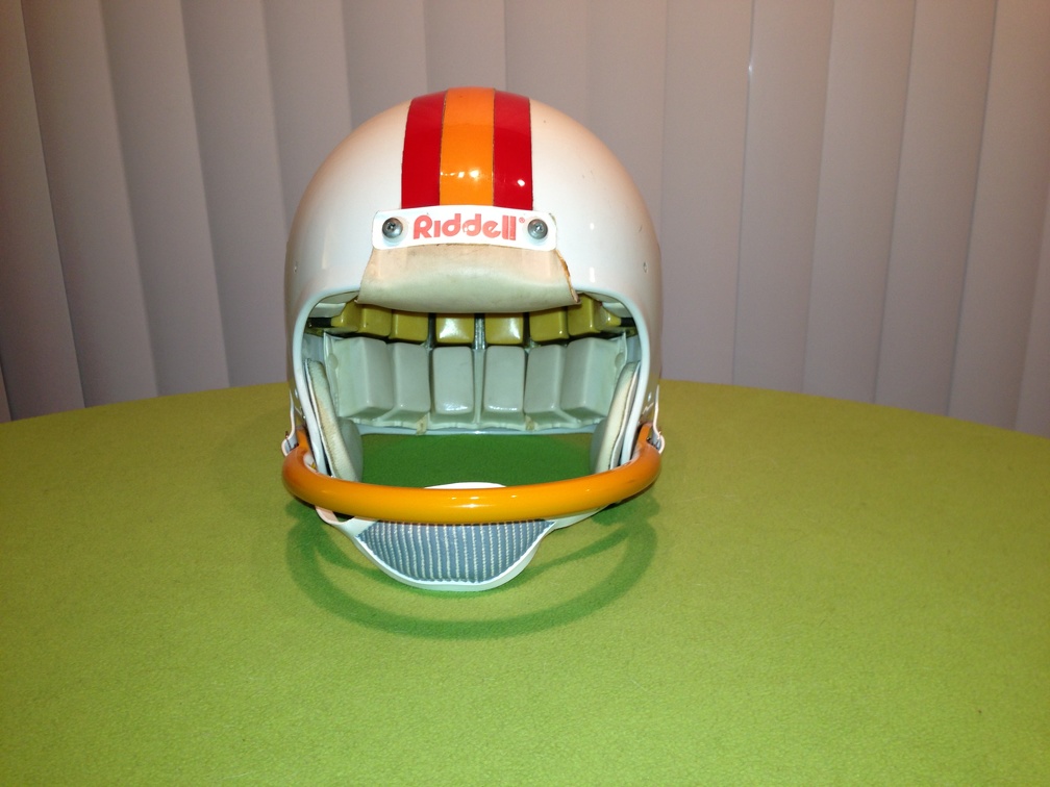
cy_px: 394
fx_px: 1001
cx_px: 525
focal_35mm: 33
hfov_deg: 55.4
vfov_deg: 42.9
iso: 50
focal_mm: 4.13
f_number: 2.4
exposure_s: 1/23
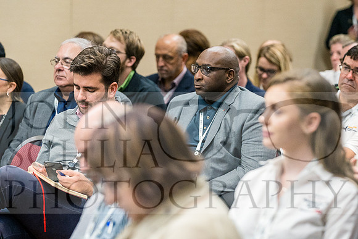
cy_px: 120
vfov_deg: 6.6
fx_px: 2059
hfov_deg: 9.9
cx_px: 179
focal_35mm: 207
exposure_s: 1/125
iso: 3200
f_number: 3.5
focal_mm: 138
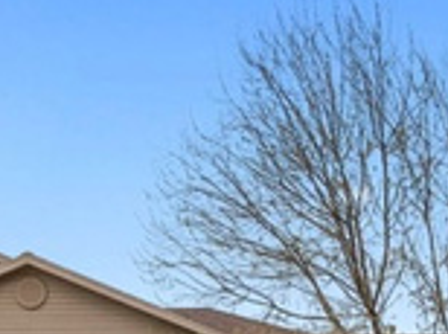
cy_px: 412
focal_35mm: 72
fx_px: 930
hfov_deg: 27.0
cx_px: 273
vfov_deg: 19.1
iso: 100
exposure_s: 1/200
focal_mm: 12
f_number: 9
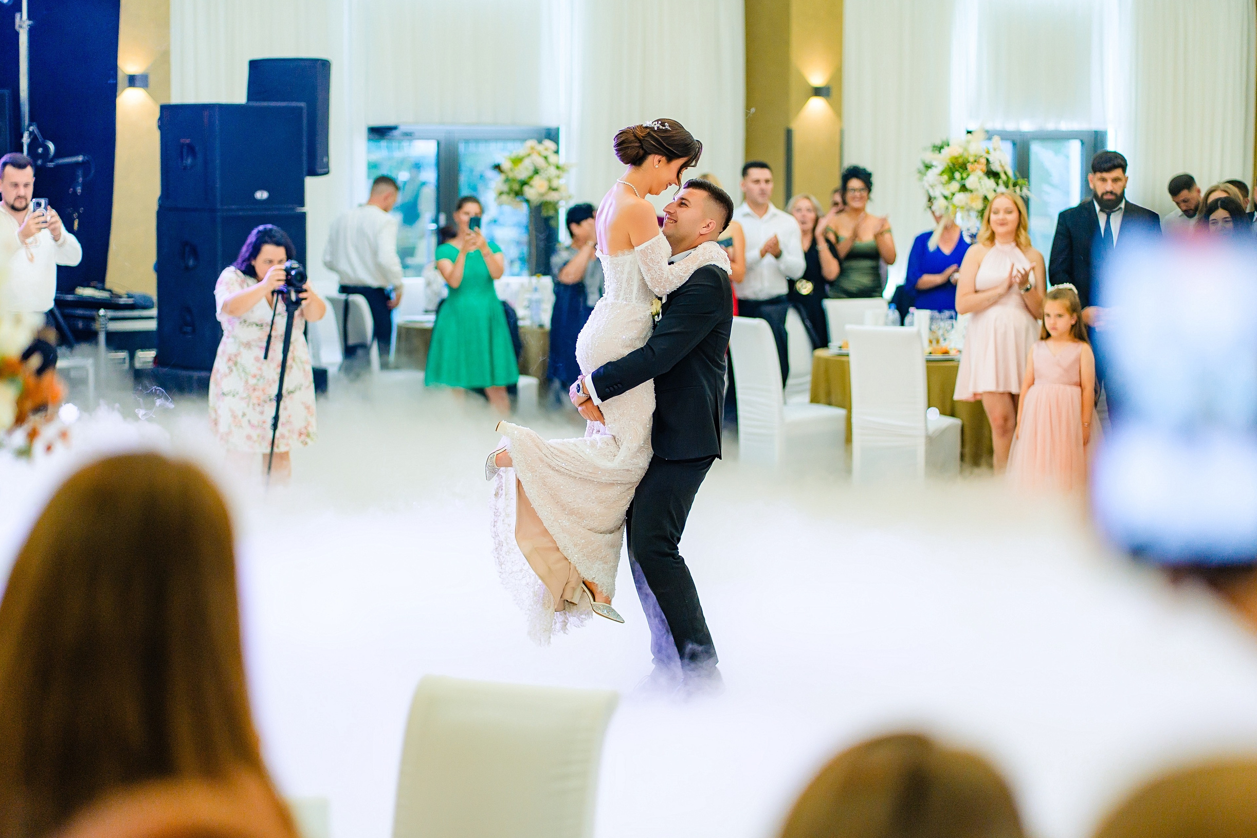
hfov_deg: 22.9
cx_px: 620
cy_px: 414
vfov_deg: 15.4
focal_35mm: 89
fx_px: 3107
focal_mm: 85
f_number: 1.8
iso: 1000
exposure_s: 1/250
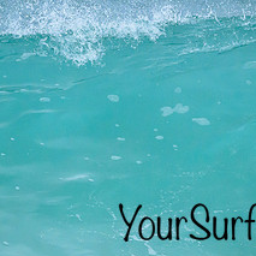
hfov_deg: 0.7
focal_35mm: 2535
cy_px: 210
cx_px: 118
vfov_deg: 0.7
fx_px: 21210
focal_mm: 800
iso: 2500
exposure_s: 1/3200
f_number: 6.3
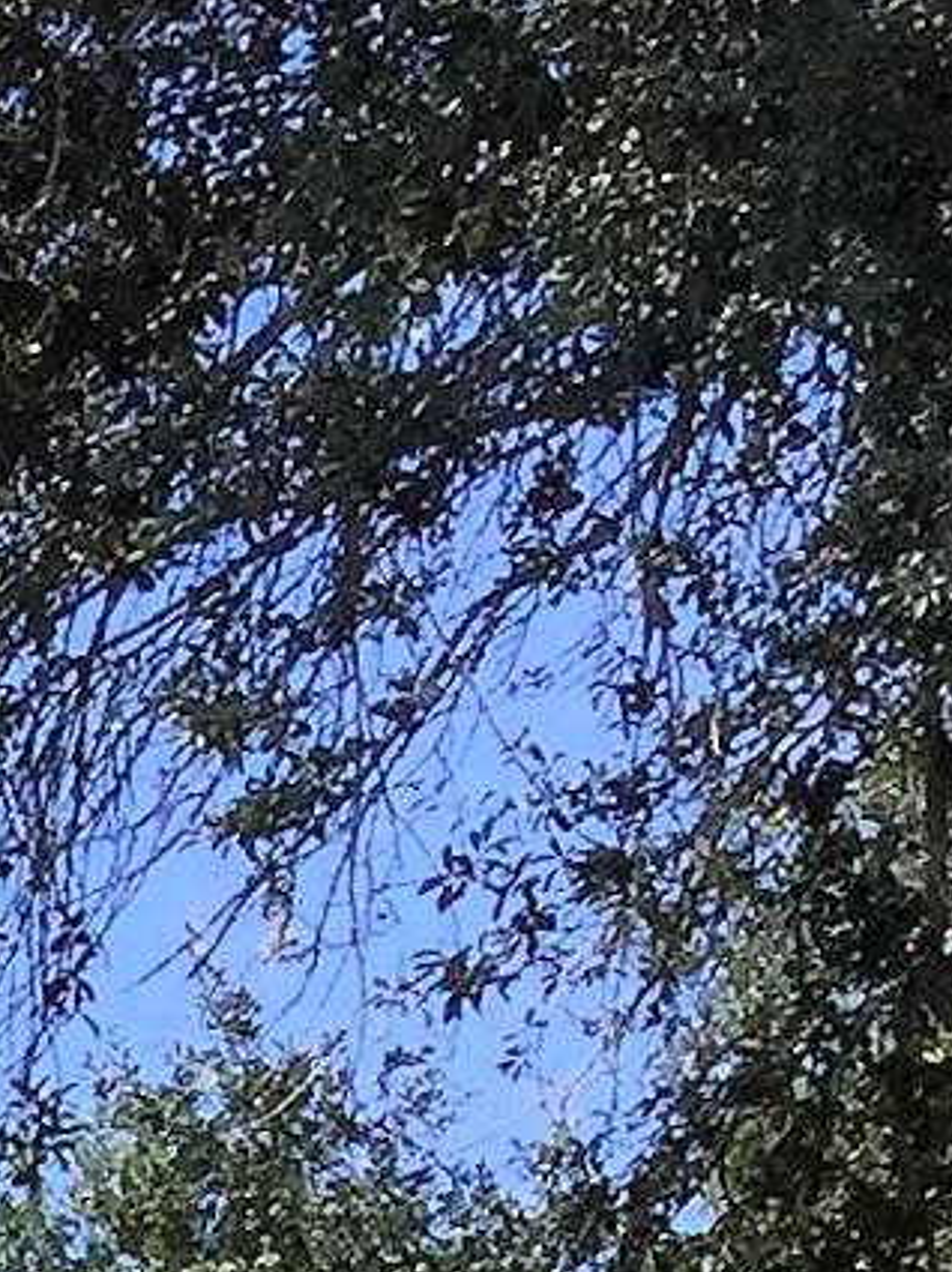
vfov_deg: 8.2
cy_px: 3238
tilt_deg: +6.3
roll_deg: -1.0
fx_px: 8043
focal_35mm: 219
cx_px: -2748
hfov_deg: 5.8
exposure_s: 1/926
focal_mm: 3.3
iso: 25
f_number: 2.4
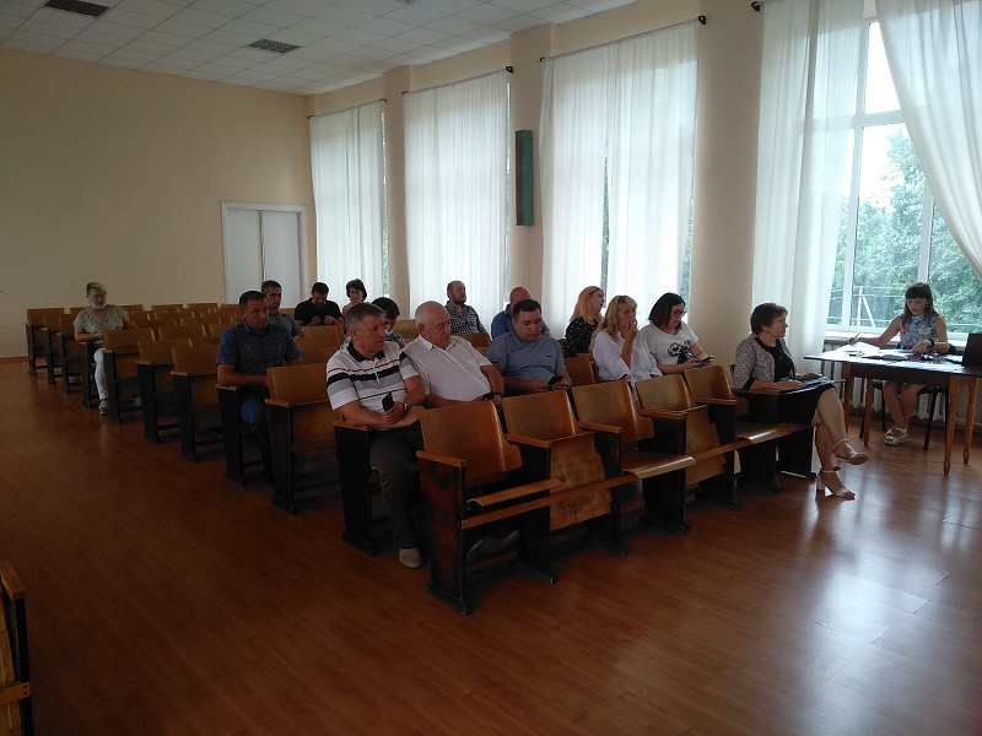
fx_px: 738
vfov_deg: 53.1
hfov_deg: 67.3
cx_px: 491
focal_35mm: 26
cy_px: 368
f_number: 2.2
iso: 160
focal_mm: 3.82
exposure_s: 1/50
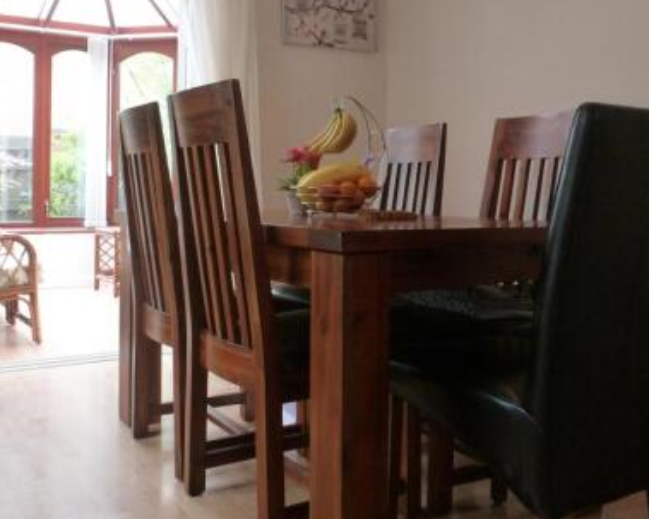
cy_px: 193
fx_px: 691
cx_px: 277
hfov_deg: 50.1
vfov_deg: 40.8
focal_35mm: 36
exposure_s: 1/60
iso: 400
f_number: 3.3
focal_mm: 4.3
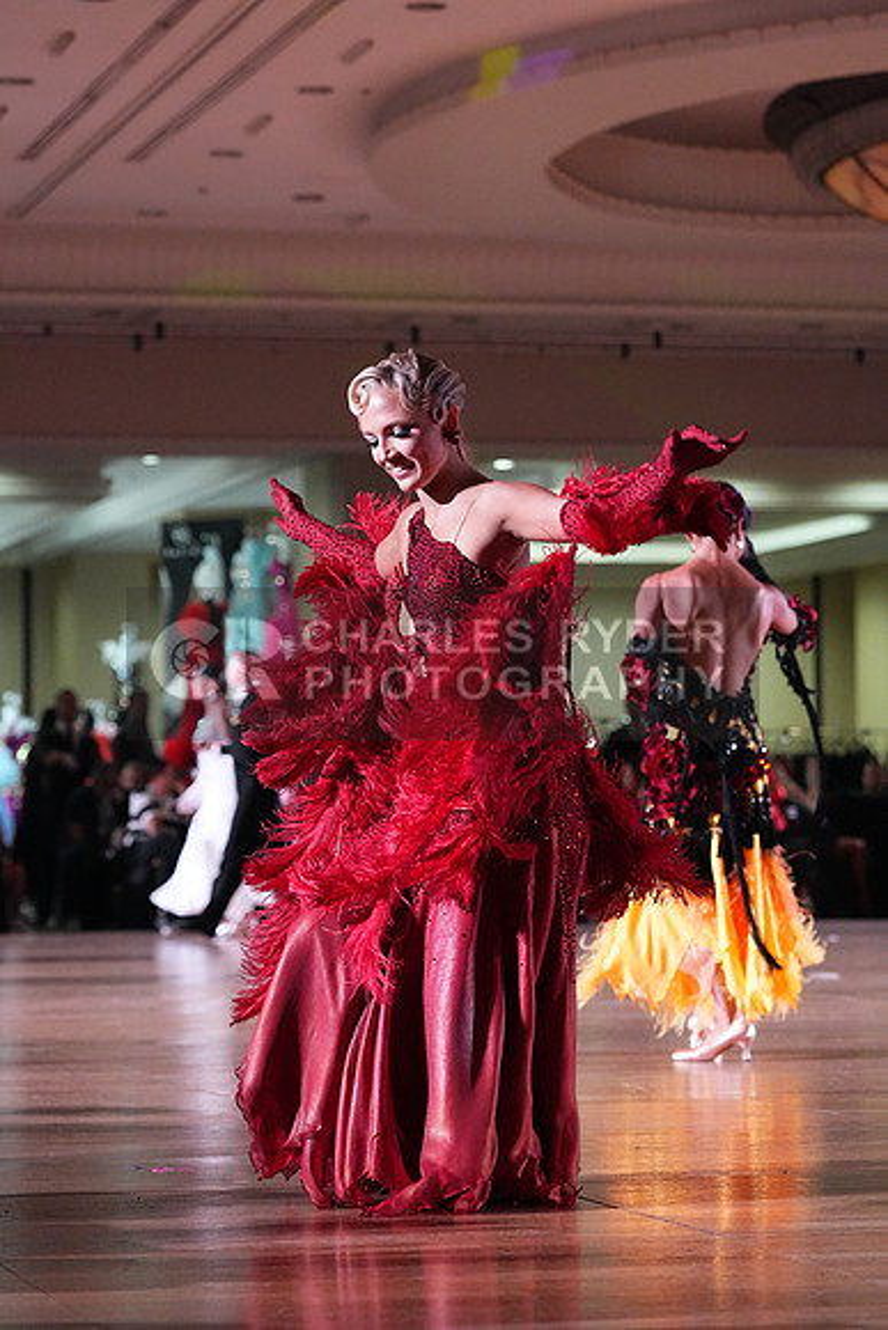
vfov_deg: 17.1
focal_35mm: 120
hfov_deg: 11.4
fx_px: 4437
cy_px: 665
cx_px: 444
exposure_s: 1/400
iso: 10000
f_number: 5
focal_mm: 120
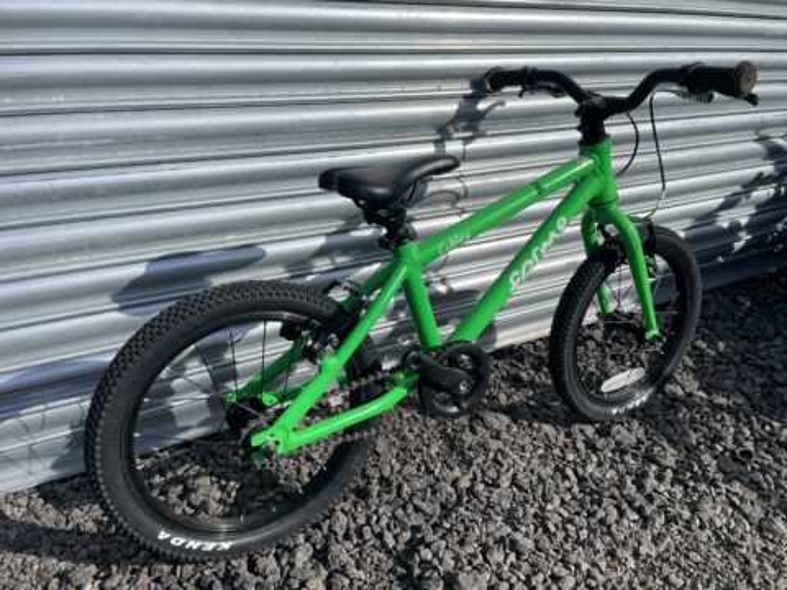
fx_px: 591
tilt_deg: -24.1
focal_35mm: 26
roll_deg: -1.1
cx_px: 394
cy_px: 295
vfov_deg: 53.1
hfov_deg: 67.3
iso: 32
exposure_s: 1/6897
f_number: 1.6
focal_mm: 4.2
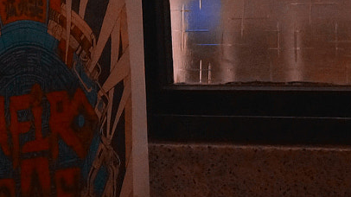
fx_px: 1898
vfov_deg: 5.8
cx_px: -263
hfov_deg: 10.0
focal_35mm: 204
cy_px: -198
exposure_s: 1/160
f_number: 5
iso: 1600
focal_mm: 33
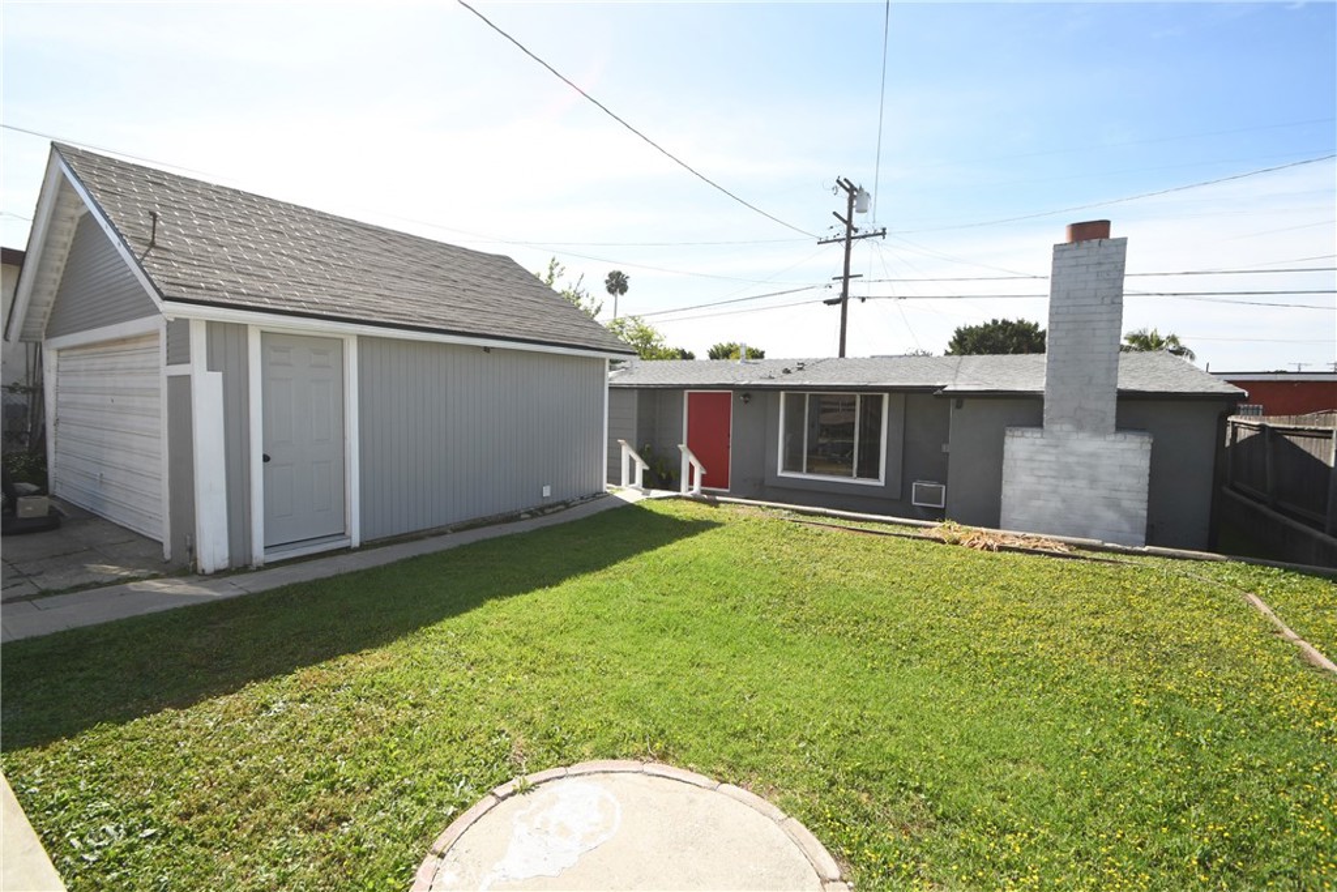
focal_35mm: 15
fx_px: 557
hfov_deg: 100.4
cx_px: 668
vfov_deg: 77.3
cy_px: 446
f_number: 7.1
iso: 100
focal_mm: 10
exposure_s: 1/200
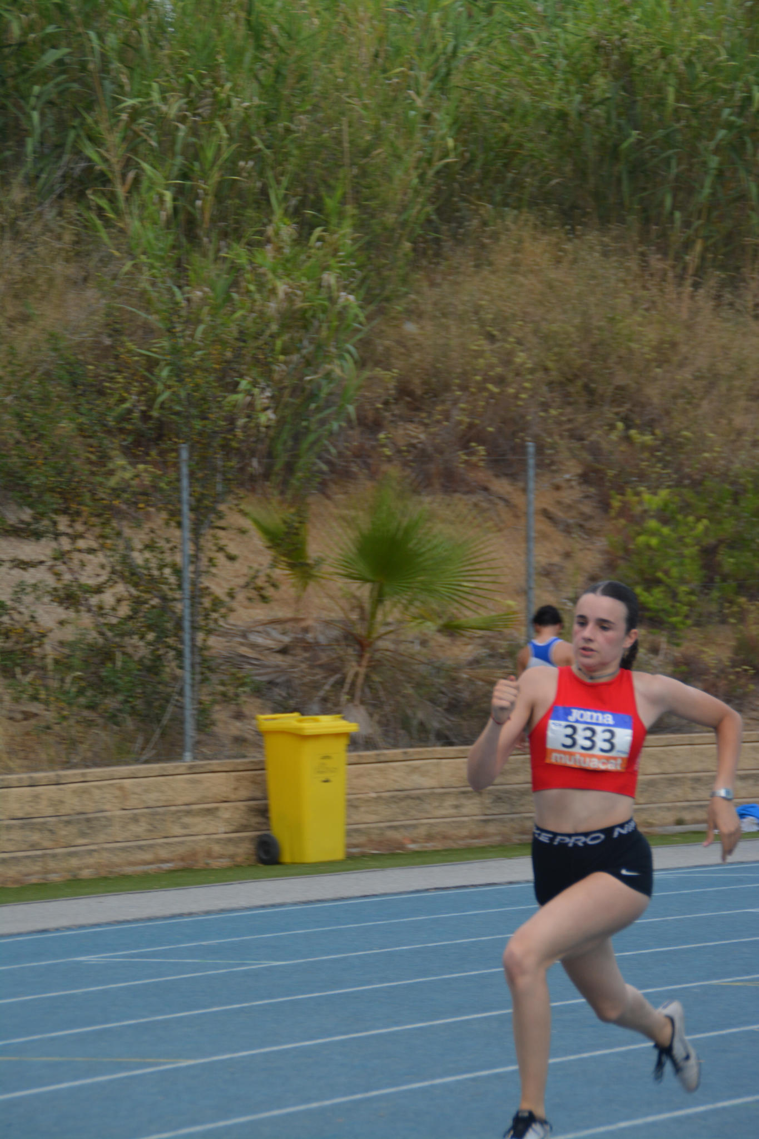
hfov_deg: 8.7
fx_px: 4981
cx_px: 380
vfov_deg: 13.0
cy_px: 570
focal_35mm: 158
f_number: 6
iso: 320
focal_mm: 105
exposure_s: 1/500
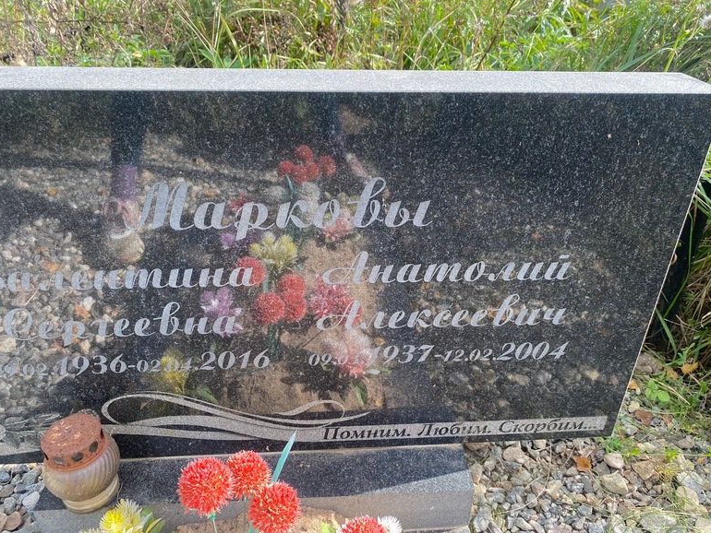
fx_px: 555
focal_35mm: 27
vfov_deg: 51.4
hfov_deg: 65.3
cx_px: 366
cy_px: 263
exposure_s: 1/339
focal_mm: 4.25
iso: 32
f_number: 1.8
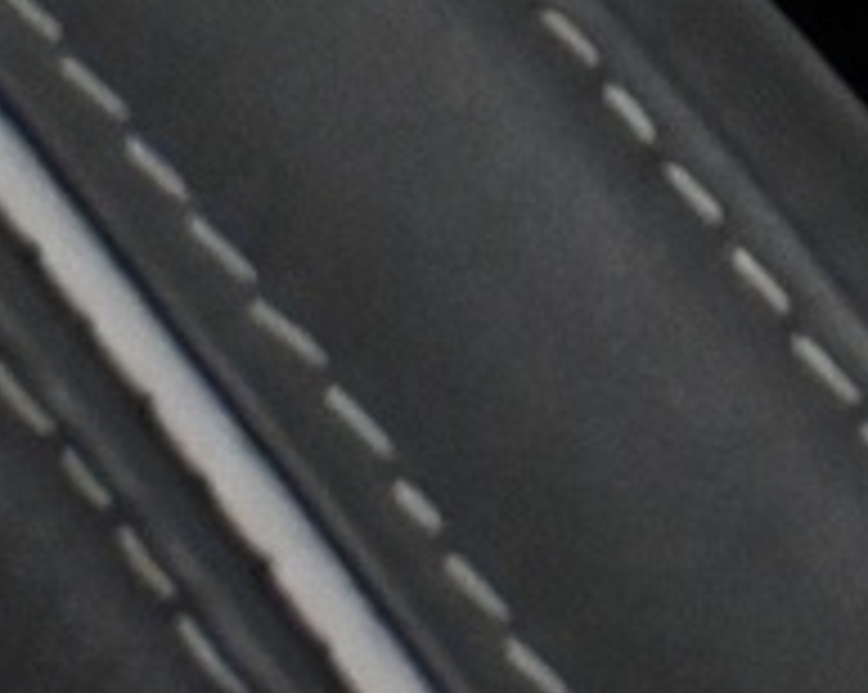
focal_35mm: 296
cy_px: -540
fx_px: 7595
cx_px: 2235
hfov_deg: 6.2
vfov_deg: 5.2
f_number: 4.2
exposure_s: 1/60
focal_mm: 25
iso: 8000
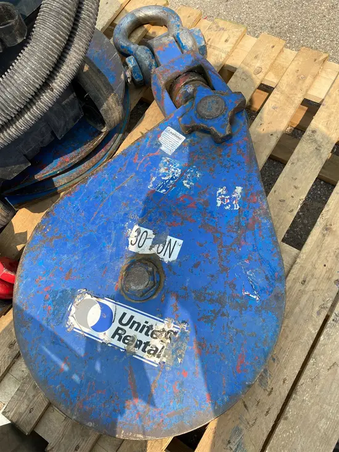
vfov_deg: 67.3
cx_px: 170
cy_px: 226
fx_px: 339
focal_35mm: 26
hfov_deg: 53.1
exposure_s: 1/1484
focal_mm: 4.25
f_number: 1.8
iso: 32
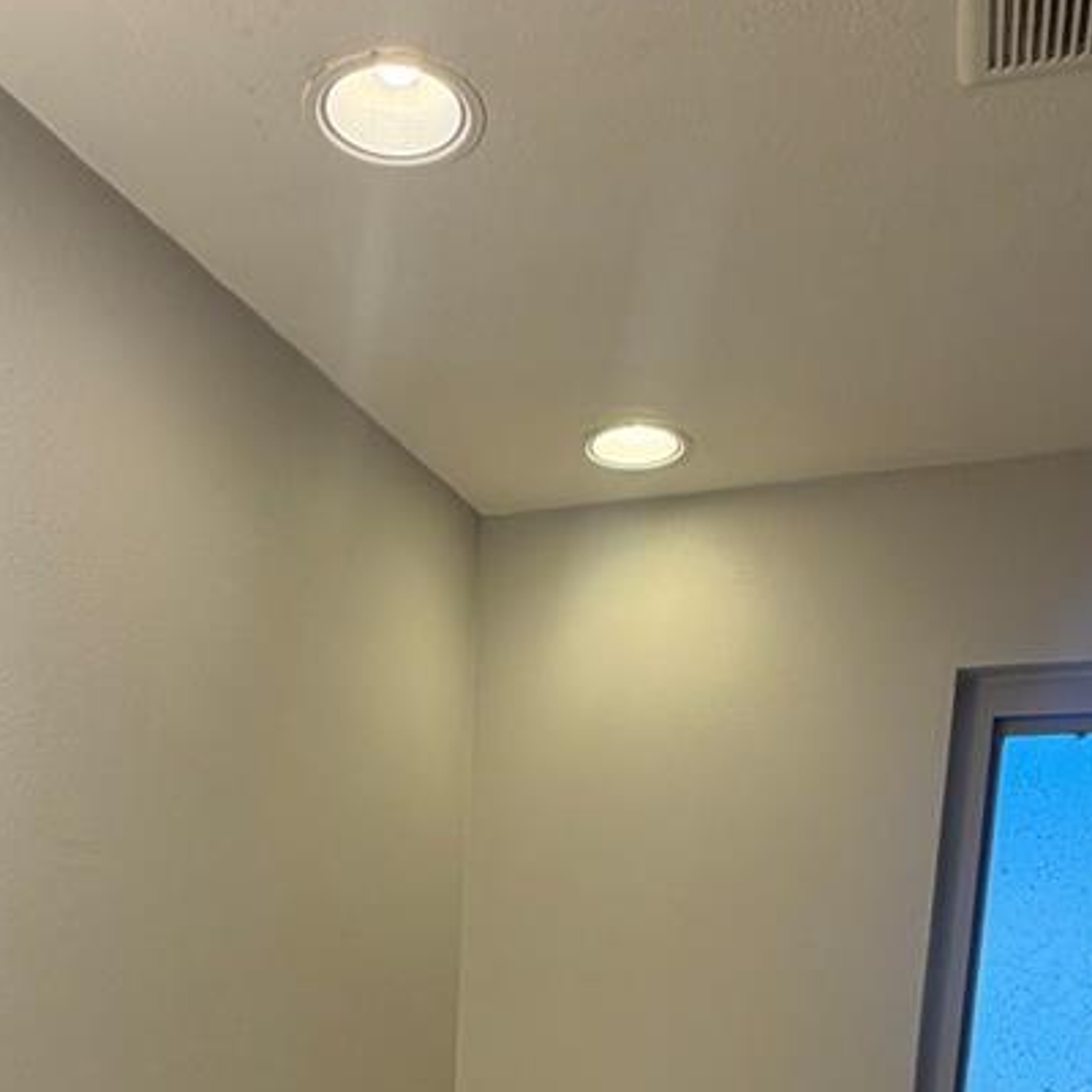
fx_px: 1321
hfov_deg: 44.7
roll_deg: -0.8
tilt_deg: -11.5
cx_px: 433
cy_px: 1209
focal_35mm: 37
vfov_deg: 37.4
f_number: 2.2
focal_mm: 2.22
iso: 80
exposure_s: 1/120
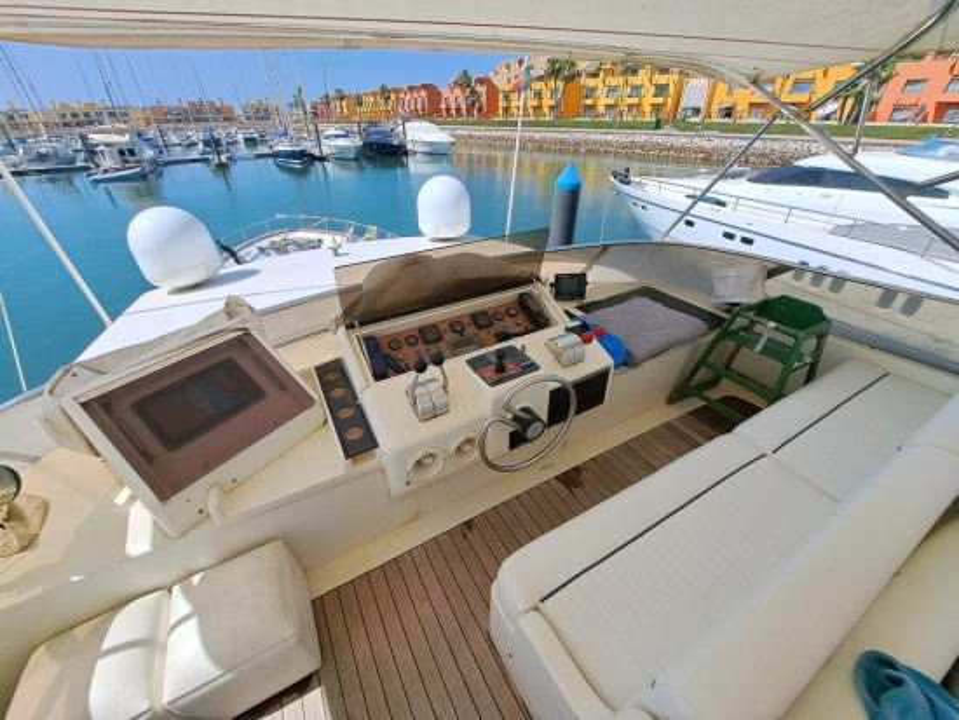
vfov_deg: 90.0
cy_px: 360
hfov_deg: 106.2
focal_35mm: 13
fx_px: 360
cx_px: 480
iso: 50
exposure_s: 1/2304
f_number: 2.2
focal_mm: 1.74
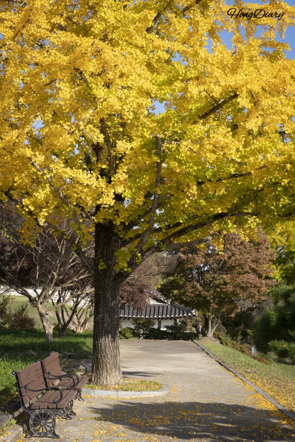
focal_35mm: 56
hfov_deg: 24.2
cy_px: 221
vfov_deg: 35.6
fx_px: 688
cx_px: 148
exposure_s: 1/250
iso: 100
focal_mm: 56
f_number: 7.1
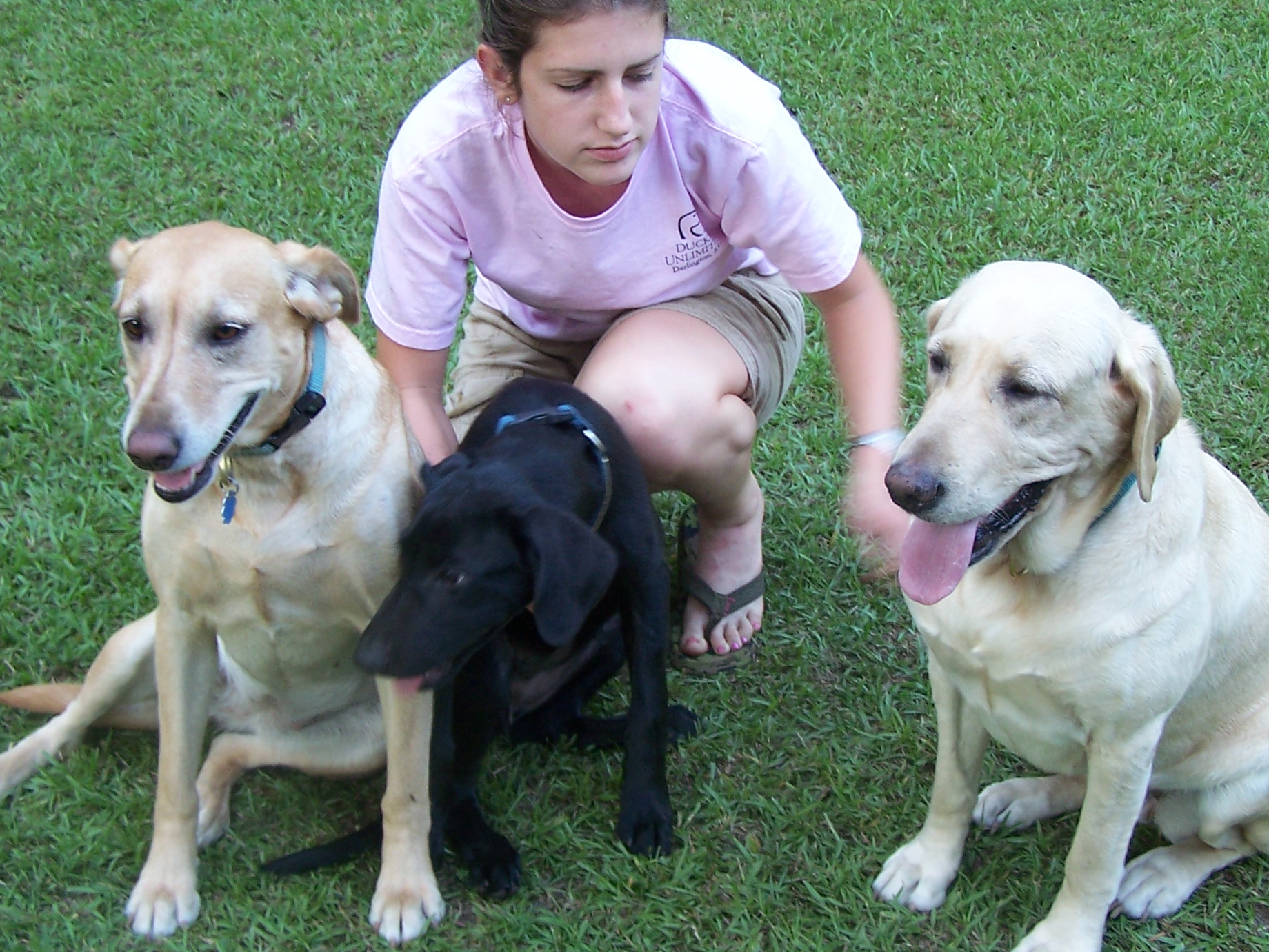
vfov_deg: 26.1
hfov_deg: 34.3
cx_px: 650
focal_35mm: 56
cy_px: 428
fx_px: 2053
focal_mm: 6.7
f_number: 2.8
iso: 80
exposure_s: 1/30
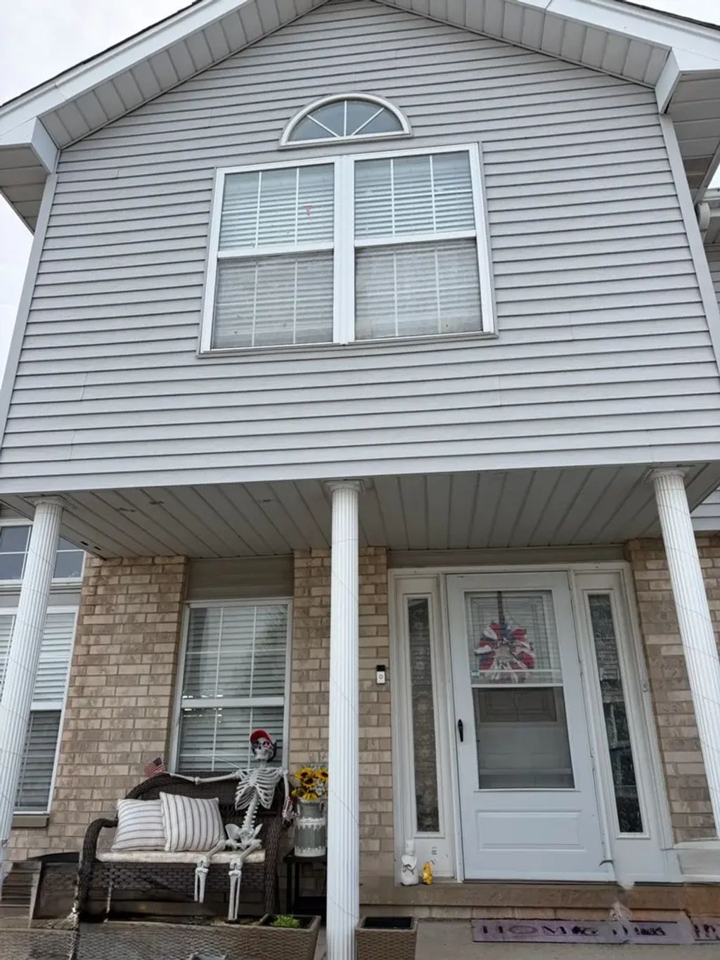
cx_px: 360
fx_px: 665
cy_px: 480
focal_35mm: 24
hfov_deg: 56.8
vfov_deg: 71.6
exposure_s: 1/2907
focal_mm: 6.76
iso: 80
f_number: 1.78
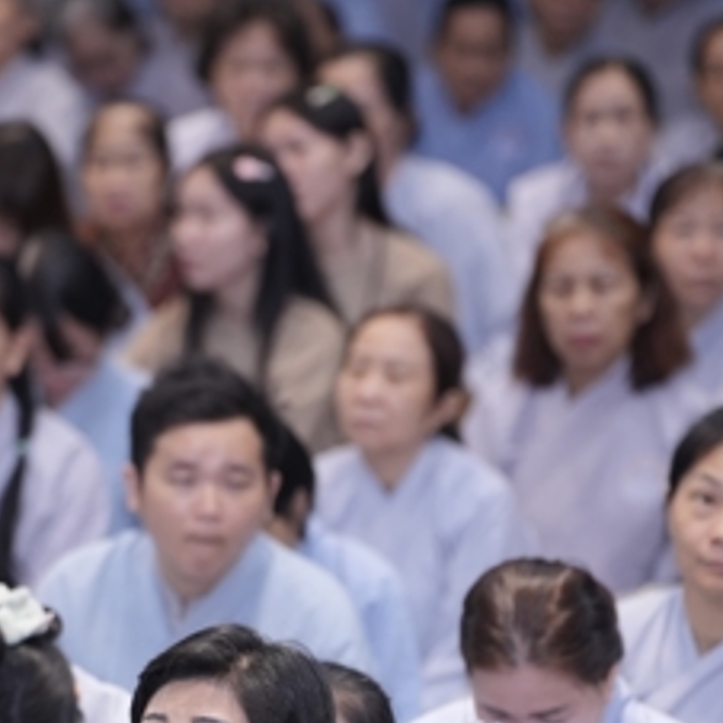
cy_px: 689
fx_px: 8672
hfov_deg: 4.8
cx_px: 154
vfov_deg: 4.8
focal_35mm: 367
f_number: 2.8
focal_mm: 150
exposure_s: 1/125
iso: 1000
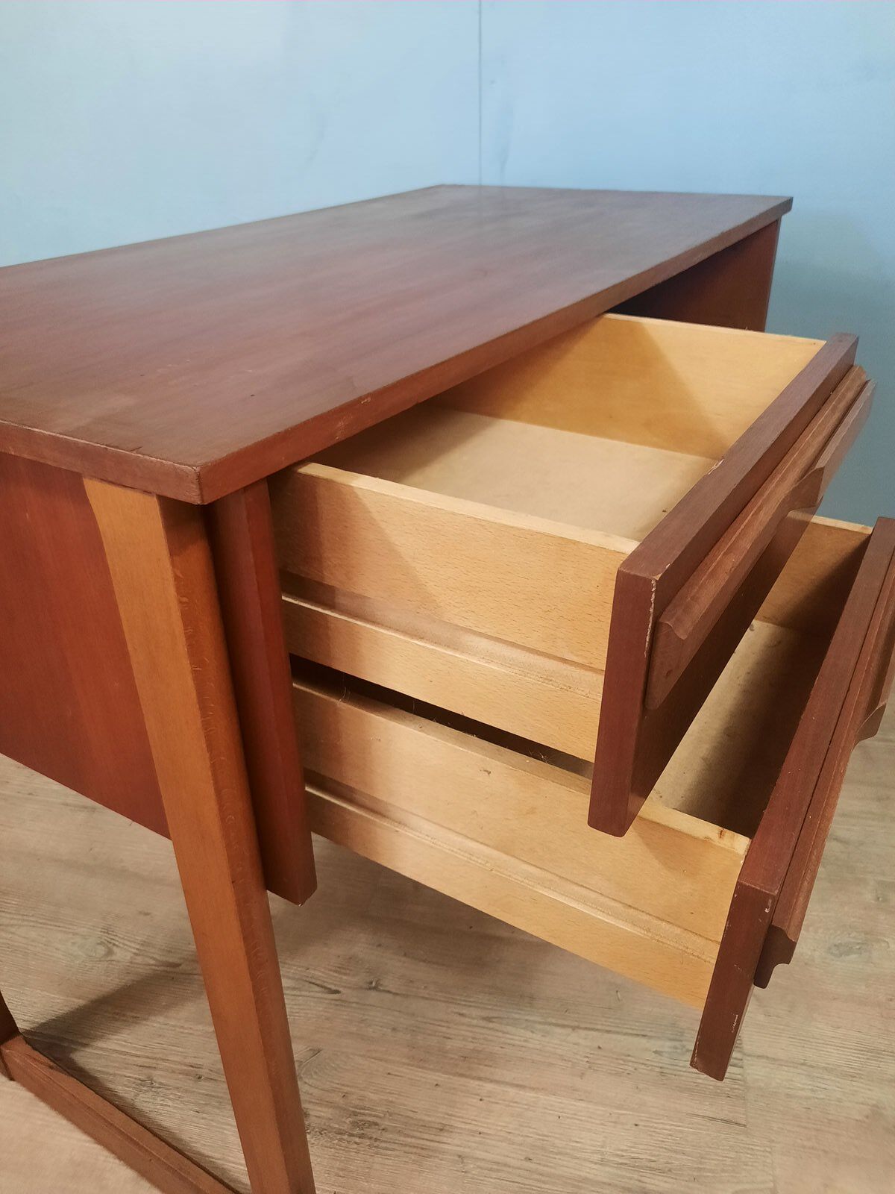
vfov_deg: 69.4
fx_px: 862
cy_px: 597
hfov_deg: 54.9
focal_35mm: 25
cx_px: 448
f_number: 2
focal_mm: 4.6
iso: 320
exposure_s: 1/33
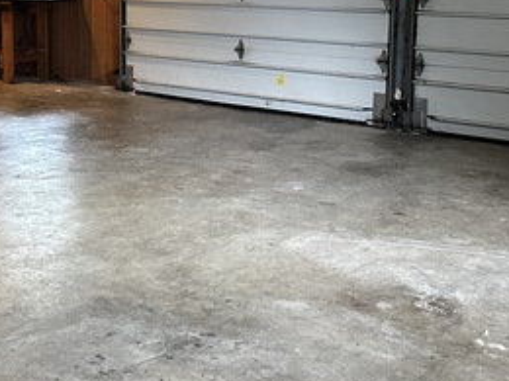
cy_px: 64
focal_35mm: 59
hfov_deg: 32.0
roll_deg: +0.4
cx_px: 114
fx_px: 868
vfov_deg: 24.3
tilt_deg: -7.2
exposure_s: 1/60
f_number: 1.78
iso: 640
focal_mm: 6.86
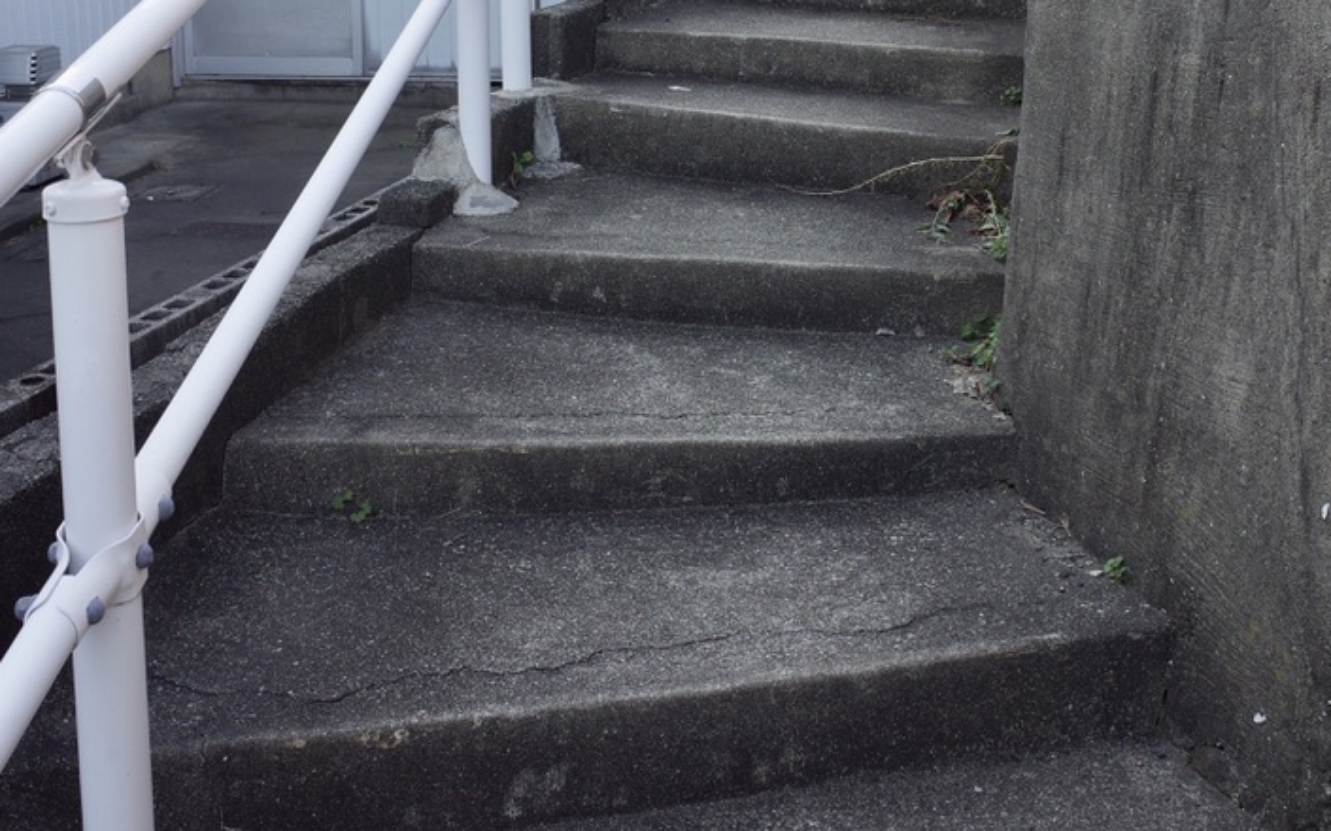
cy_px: 158
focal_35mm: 44
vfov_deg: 28.5
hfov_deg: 45.3
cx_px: 675
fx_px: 1595
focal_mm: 18.3
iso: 200
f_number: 5
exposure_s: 1/125
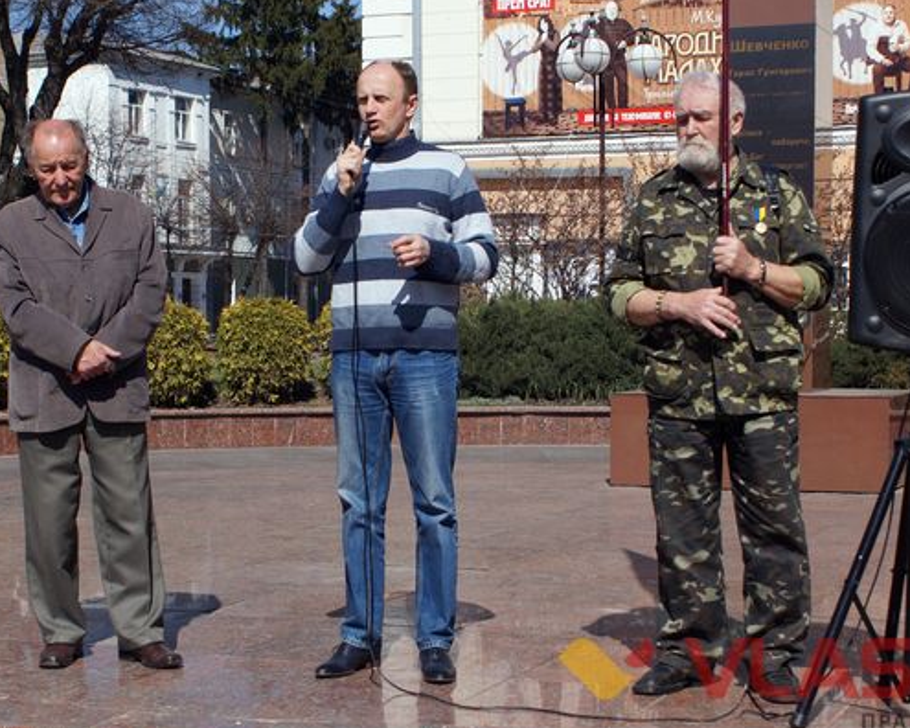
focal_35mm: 70
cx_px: 447
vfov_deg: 21.9
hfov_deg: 27.3
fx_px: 1876
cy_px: 419
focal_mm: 35
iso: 100
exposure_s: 1/320
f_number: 8
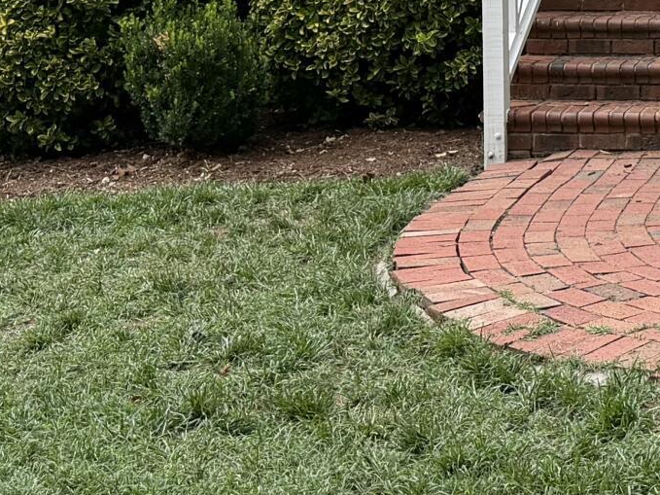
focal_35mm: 106
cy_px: -314
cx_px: 846
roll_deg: -0.6
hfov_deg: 17.5
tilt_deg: +2.4
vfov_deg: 13.0
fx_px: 2021
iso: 100
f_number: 1.78
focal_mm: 6.76
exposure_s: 1/677
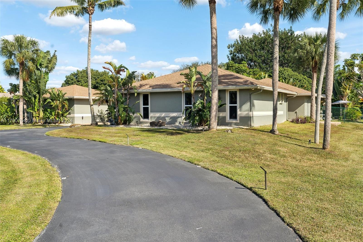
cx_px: 182
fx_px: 353
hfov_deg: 54.4
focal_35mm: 35
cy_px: 121
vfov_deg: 37.8
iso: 100
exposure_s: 1/250
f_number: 8
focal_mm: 35
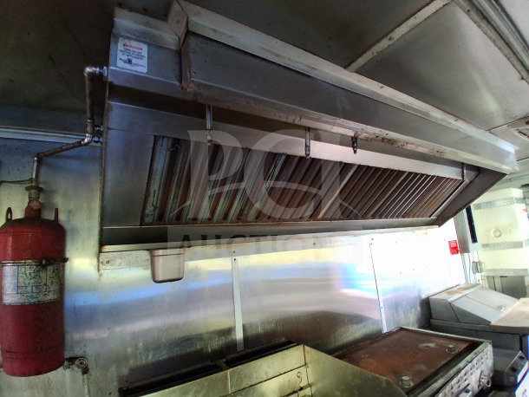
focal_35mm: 17
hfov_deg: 91.0
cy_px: 198
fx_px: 260
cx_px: 264
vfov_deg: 74.8
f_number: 2.2
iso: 250
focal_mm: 1.4
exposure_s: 1/40
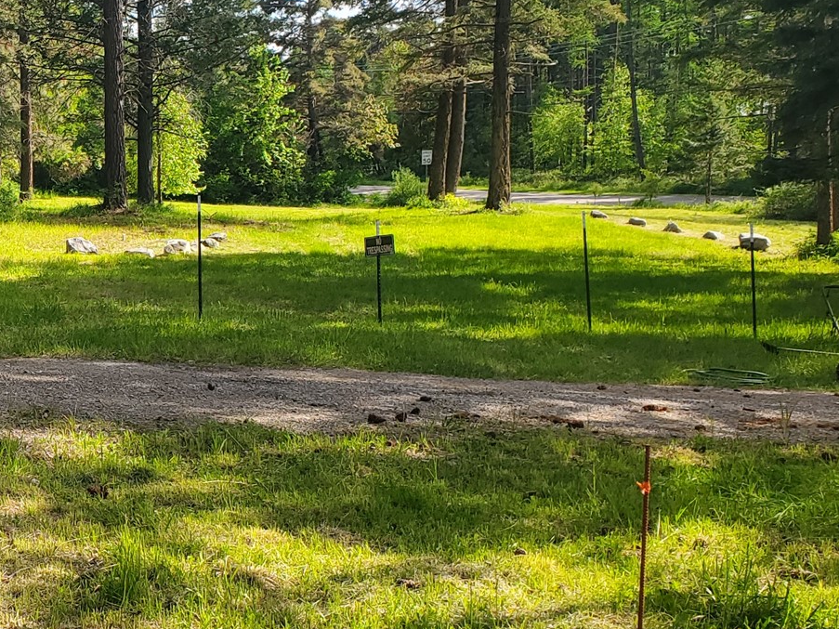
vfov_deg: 24.8
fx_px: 1430
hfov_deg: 30.6
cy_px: 345
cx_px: 24
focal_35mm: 59
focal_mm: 4.3
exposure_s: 1/424
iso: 50
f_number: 2.4
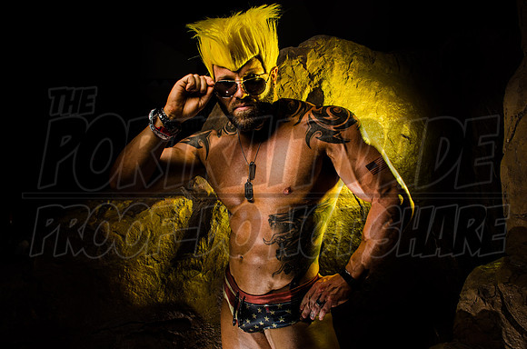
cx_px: 264
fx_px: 482
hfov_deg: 57.3
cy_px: 174
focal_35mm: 33
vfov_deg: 39.8
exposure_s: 1/60
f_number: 13
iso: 100
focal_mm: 22
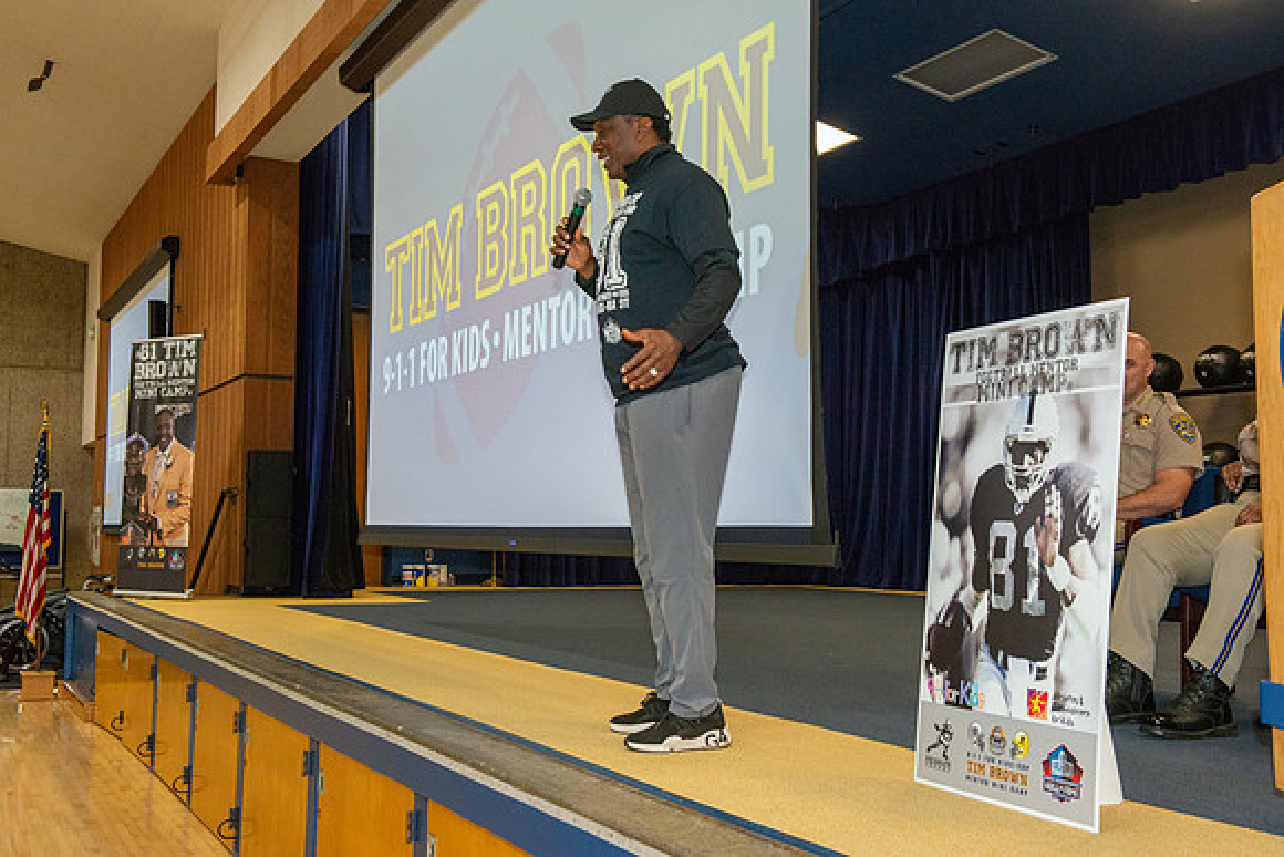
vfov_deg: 34.7
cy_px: 428
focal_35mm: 38
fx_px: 1372
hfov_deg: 50.2
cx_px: 642
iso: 3600
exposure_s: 1/80
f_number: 5.6
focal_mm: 38
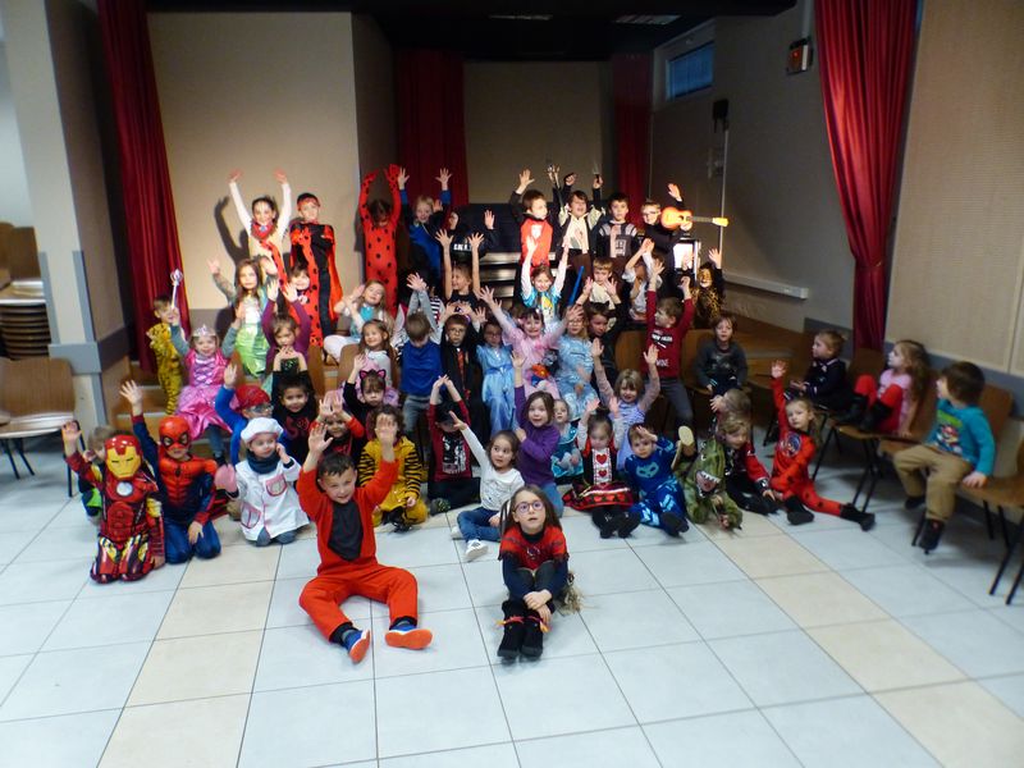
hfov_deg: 67.3
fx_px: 769
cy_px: 384
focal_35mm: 26
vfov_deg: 53.1
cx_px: 512
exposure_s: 1/50
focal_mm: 4.5
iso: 400
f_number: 2.8
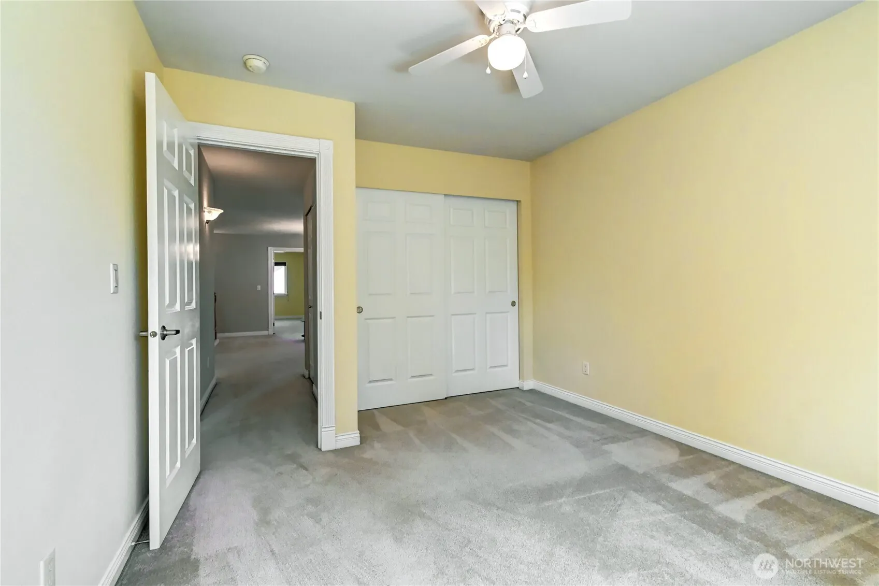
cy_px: 293
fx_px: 366
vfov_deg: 77.3
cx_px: 440
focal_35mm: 15
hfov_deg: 100.4
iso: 3200
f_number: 11
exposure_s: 1/40
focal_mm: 10
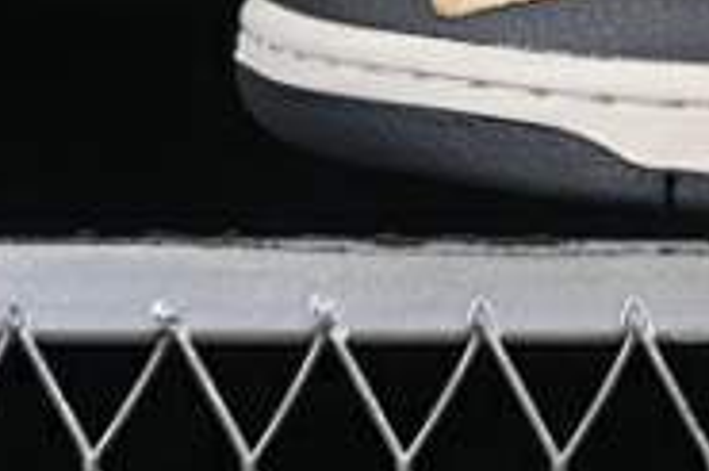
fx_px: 5824
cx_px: 1223
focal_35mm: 296
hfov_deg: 6.8
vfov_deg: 4.6
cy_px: -337
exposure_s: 1/80
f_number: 8
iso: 160
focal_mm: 50
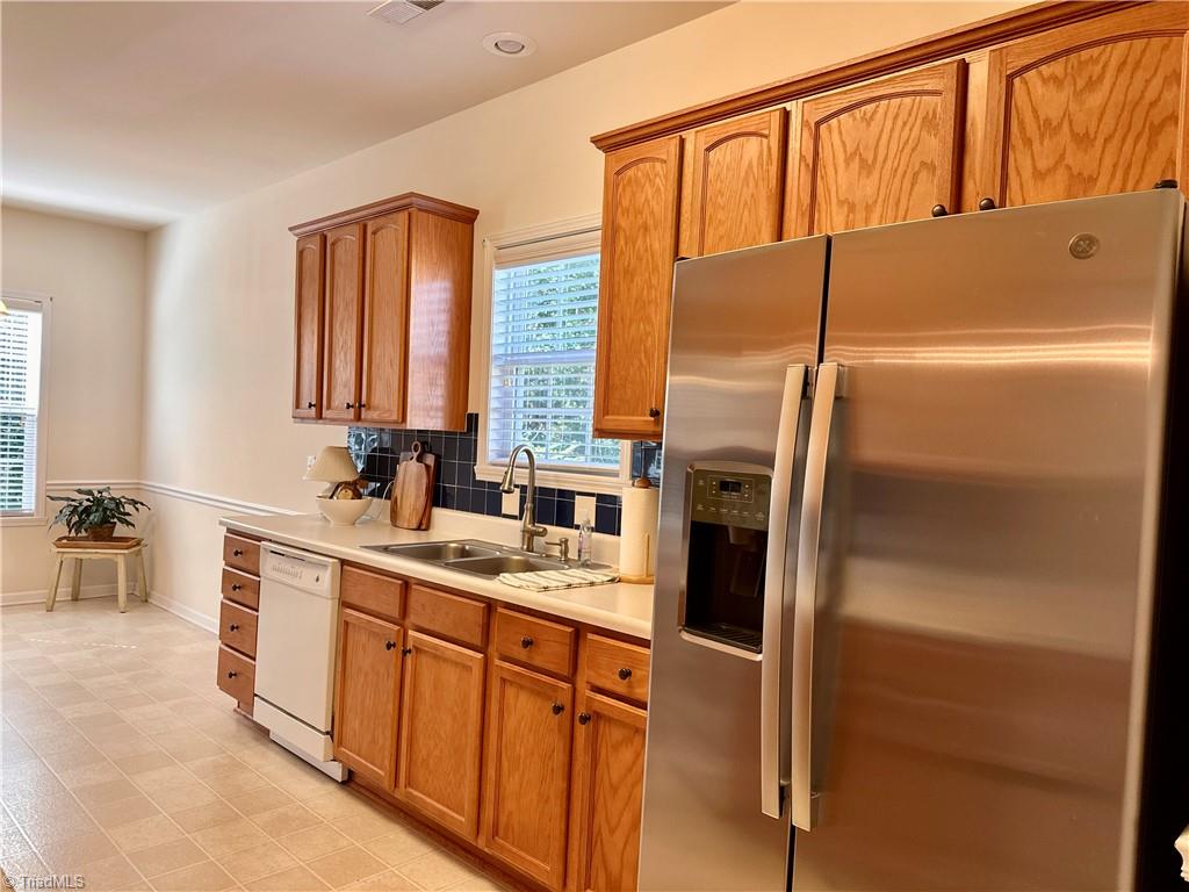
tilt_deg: -1.3
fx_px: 824
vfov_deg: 56.8
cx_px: 594
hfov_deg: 71.6
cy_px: 446
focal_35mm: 24
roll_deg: -2.5
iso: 125
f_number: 1.78
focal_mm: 6.86
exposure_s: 1/120
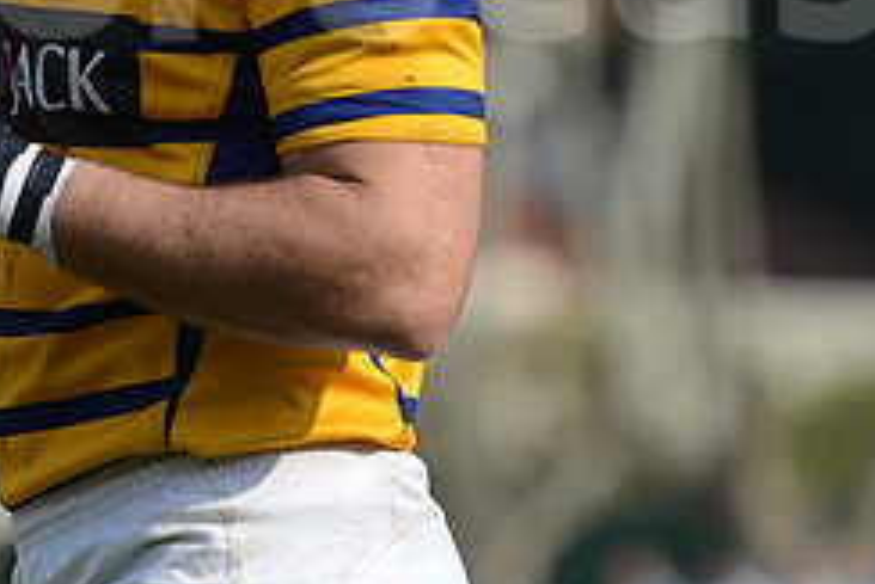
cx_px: -4
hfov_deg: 3.6
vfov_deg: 2.4
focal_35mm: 570
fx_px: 13862
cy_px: -81
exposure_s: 1/2000
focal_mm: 240
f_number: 4
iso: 320
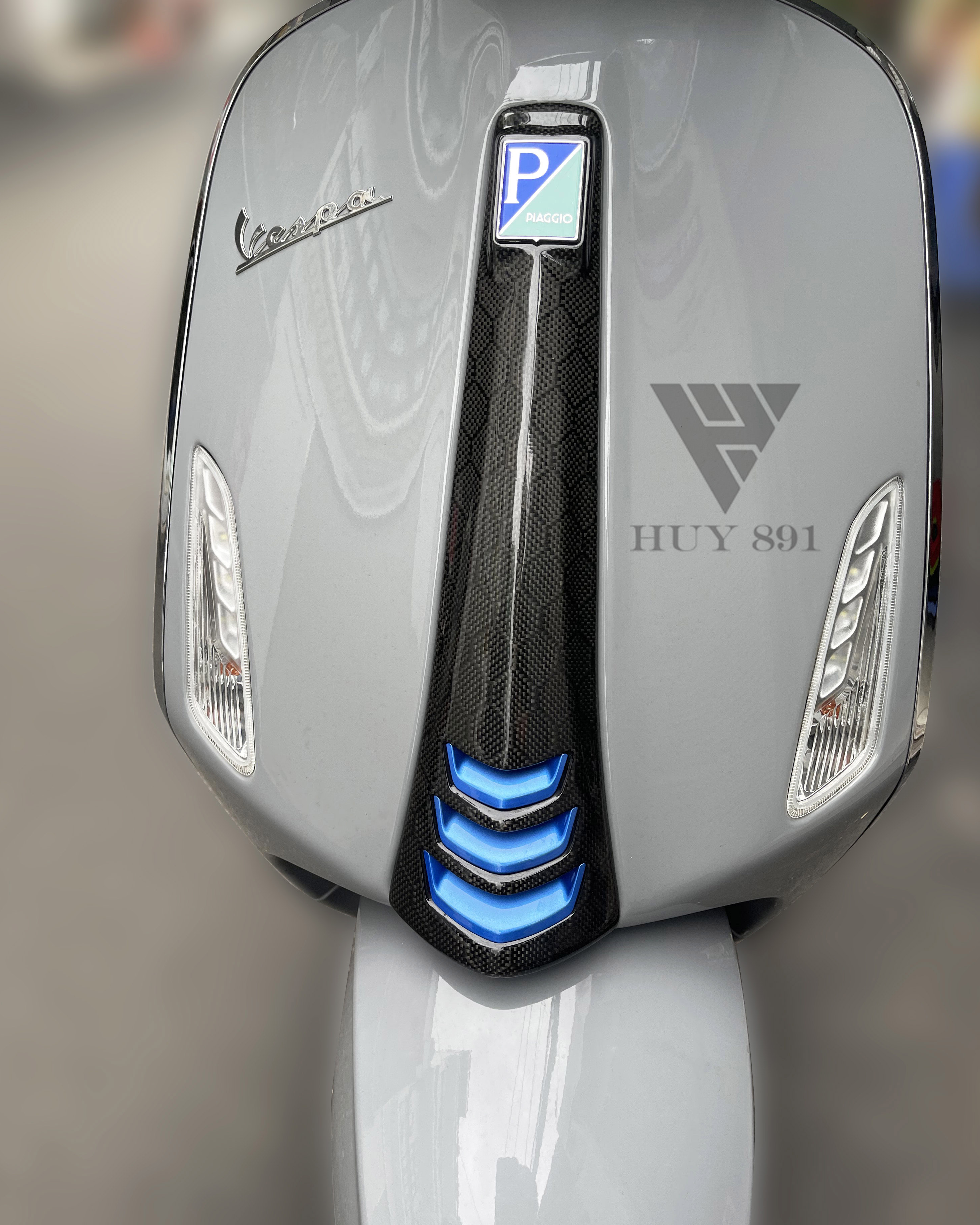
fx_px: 1015
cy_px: 632
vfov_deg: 62.2
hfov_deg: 51.5
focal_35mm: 28
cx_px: 492
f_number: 1.6
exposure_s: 1/207
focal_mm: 5.1
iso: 32
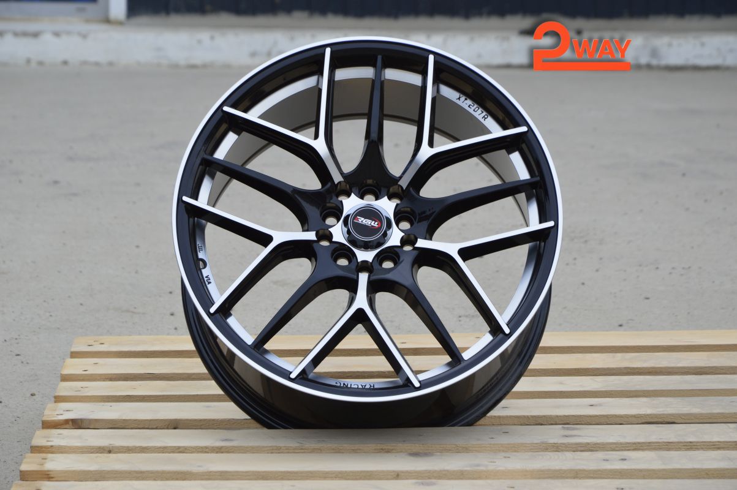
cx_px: 368
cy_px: 245
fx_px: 3222
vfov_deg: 8.7
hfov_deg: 13.1
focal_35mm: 158
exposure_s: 1/250
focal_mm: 105
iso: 400
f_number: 10
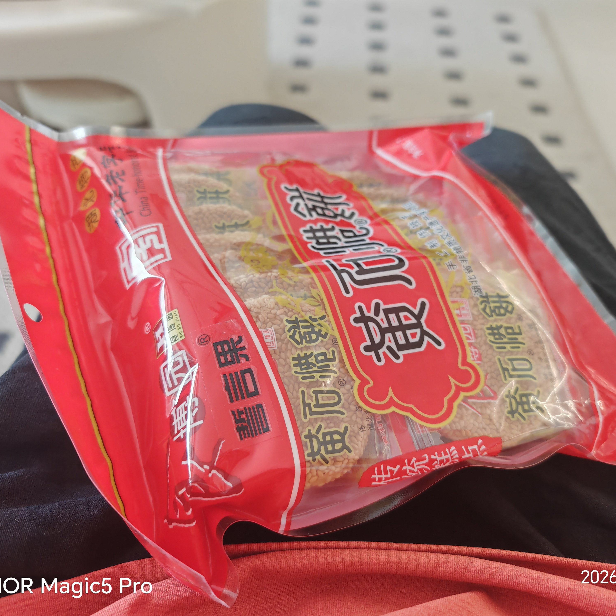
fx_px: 644
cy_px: 309
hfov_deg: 51.0
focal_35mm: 32
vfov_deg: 51.1
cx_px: 339
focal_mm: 7.62
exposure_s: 1/100
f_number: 1.6
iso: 400
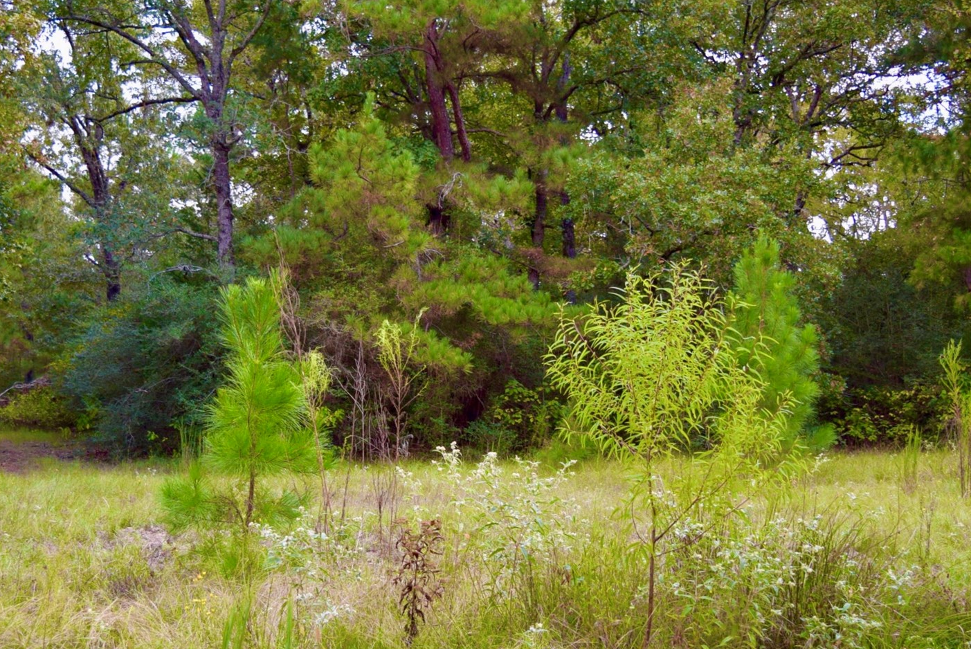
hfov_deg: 38.7
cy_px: 378
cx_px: 380
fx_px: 1377
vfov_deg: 26.5
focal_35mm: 51
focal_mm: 22
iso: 200
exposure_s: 1/160
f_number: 3.8
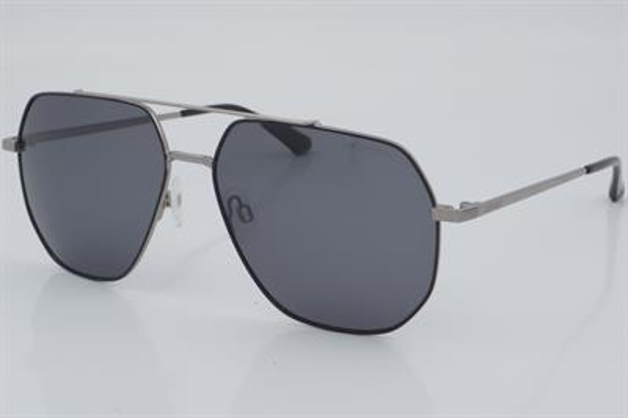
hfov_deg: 27.0
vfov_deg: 18.2
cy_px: 209
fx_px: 1307
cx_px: 314
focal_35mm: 75
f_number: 32
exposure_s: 1/4
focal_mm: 50
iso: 100
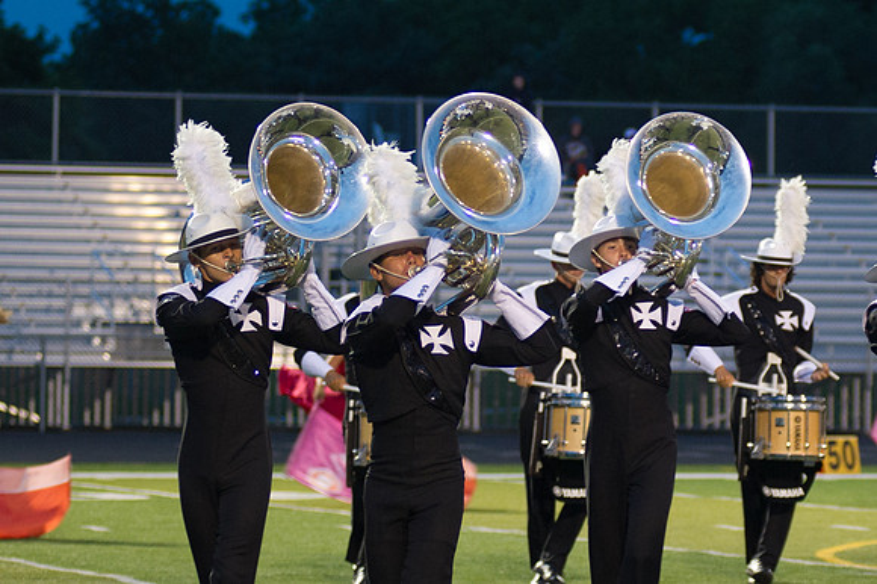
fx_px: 5771
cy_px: 245
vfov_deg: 5.8
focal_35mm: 237
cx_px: 670
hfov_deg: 8.7
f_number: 2.8
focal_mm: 100
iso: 1800
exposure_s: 1/160
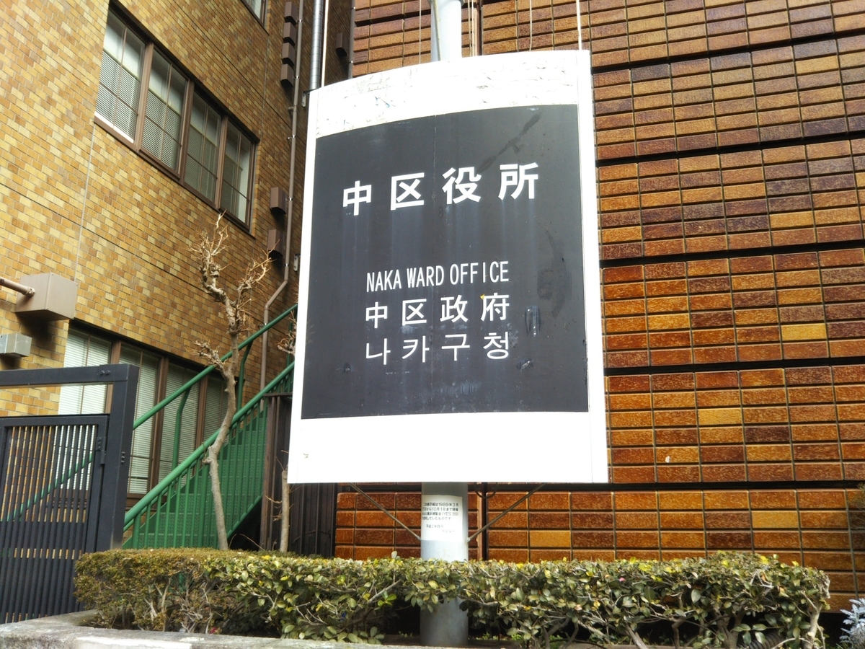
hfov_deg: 60.0
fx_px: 750
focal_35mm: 30
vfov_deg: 46.8
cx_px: 432
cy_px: 324
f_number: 2.2
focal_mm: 4
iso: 31
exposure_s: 1/185
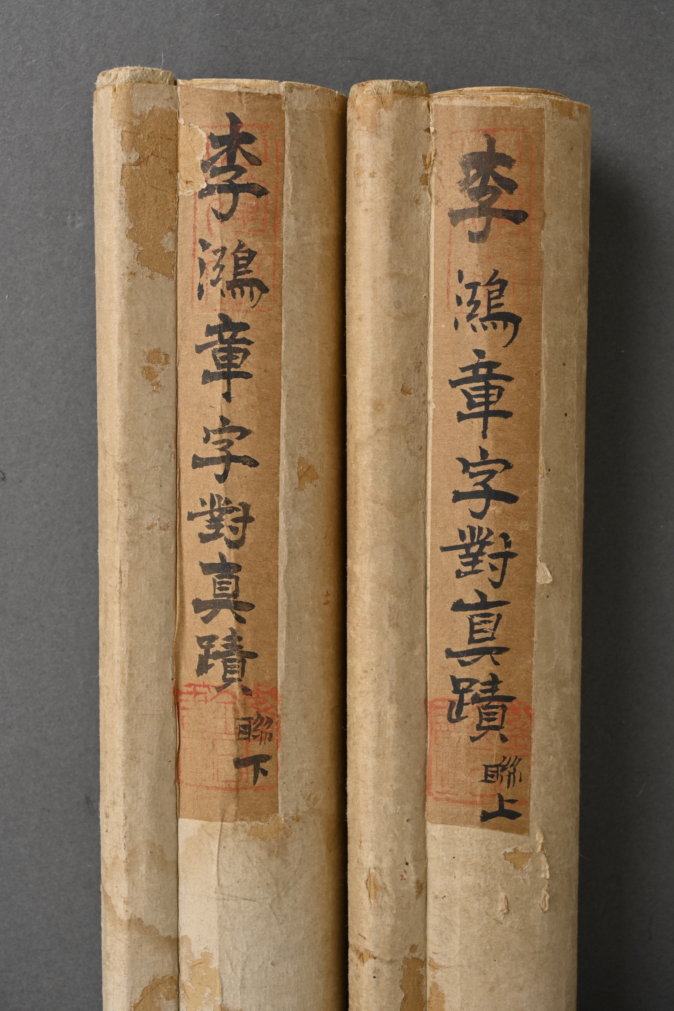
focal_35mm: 55
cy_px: 506
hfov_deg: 24.6
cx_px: 337
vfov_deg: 36.2
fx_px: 1544
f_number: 18
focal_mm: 55
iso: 100
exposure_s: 1/80
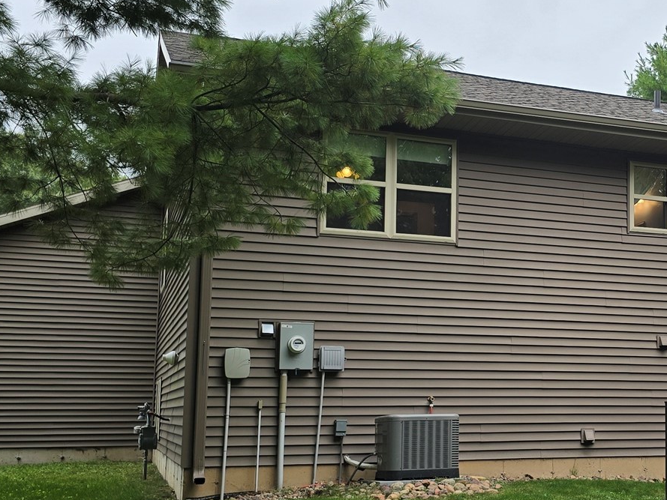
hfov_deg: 34.5
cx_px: 579
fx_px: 1021
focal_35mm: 53
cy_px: 304
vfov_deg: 27.5
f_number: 1.7
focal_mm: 6.3
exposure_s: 1/245
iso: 12
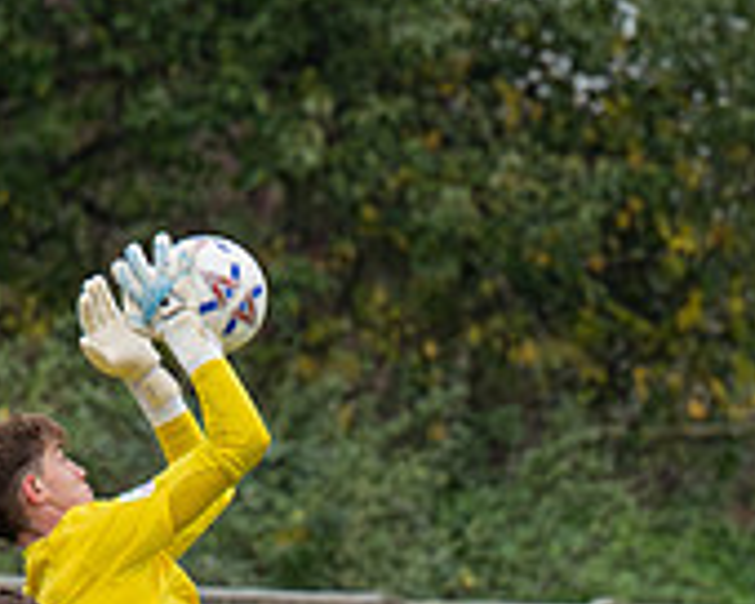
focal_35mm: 865
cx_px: 171
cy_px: 871
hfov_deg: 2.2
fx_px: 19328
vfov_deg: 1.8
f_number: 2.8
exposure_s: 1/1000
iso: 1600
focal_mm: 125
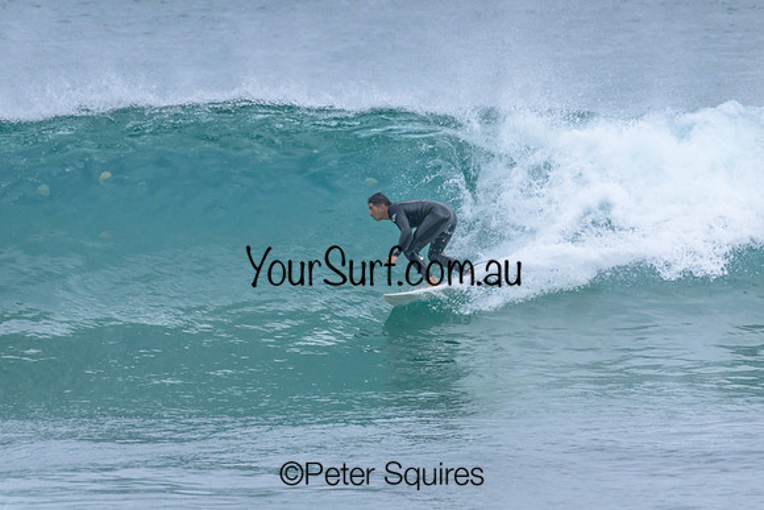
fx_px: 21226
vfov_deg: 1.4
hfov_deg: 2.1
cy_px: 255
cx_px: 382
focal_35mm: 1000
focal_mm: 1000
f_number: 11
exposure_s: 1/2000
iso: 3200
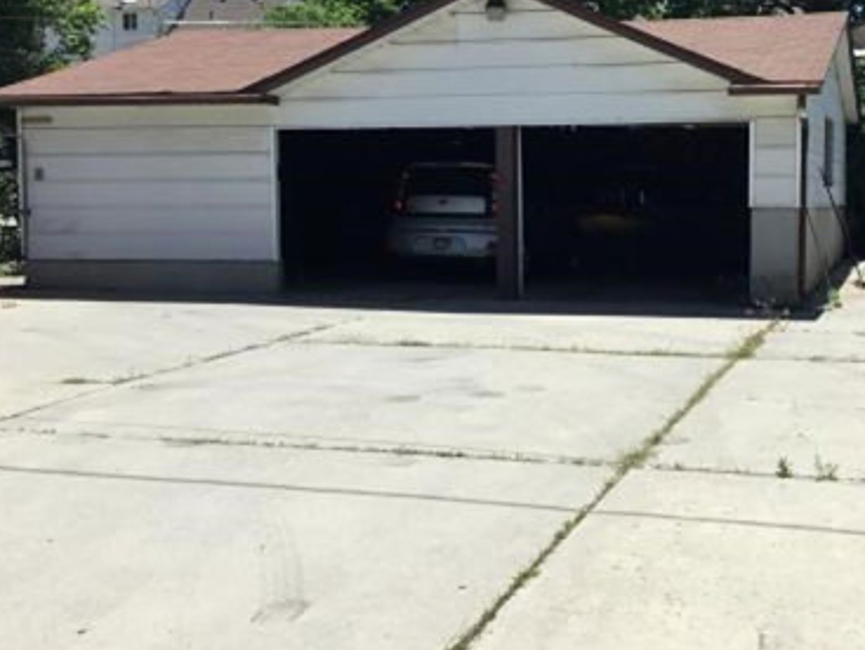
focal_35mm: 54
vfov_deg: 27.0
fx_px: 1351
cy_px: 276
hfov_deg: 34.8
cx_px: 643
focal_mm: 3.3
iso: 25
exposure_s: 1/1294
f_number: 2.4
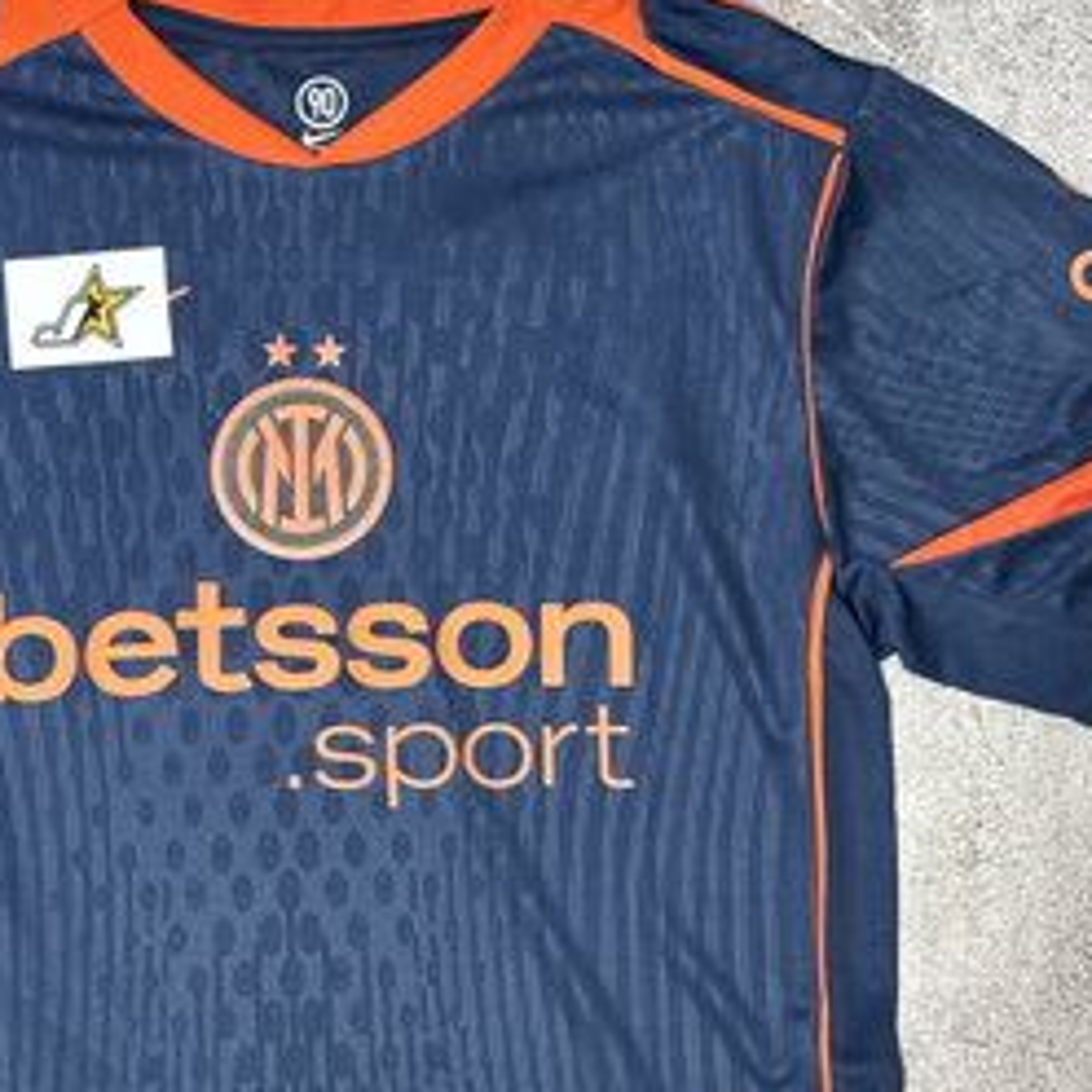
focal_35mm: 99
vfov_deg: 17.5
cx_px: 304
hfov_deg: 17.5
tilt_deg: -86.7
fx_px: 3533
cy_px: 716
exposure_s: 1/30
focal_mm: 5.96
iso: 320
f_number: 1.6
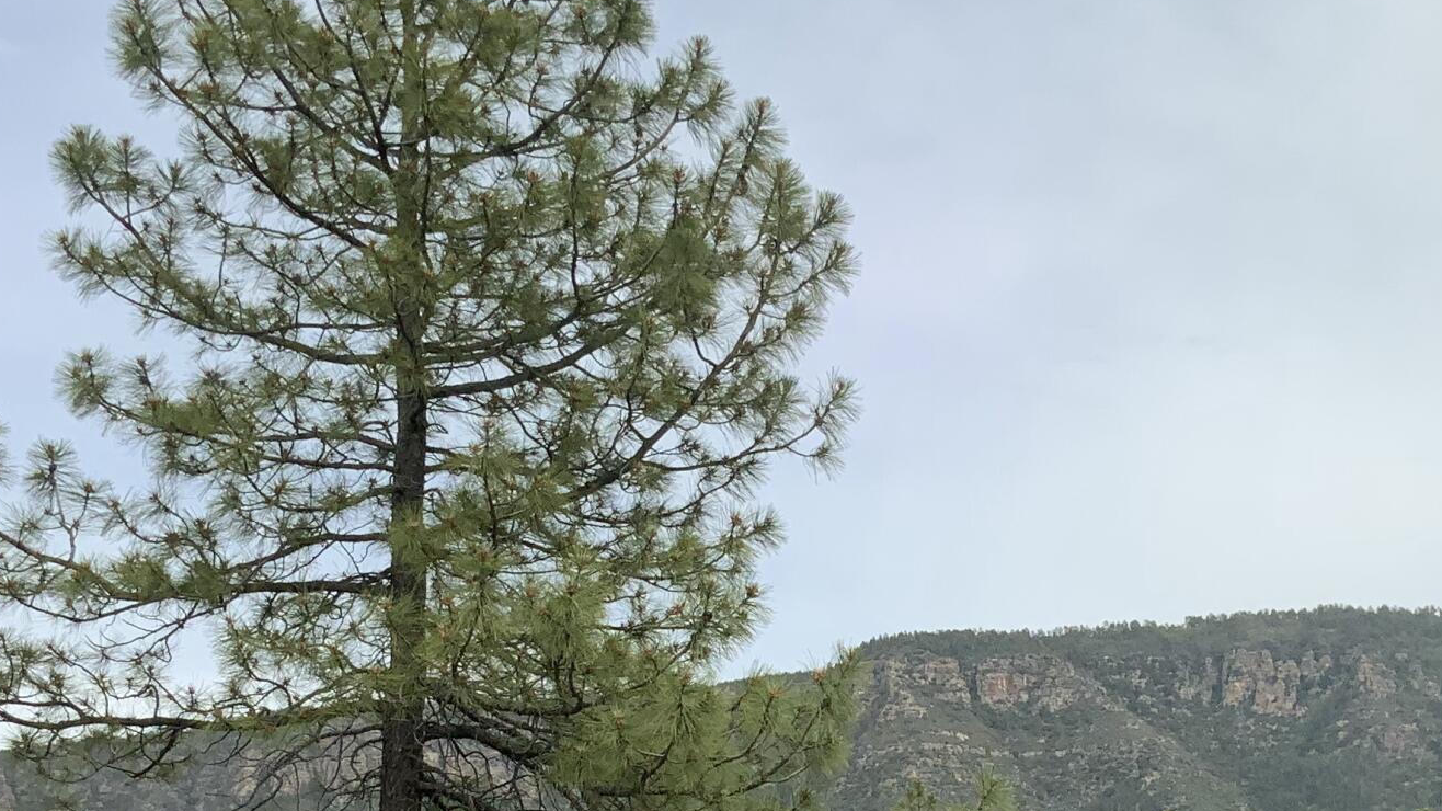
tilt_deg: +4.9
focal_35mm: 72
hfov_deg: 29.3
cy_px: 796
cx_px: 857
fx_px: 2753
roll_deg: +1.3
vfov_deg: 16.4
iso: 16
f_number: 1.8
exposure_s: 1/2320
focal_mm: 3
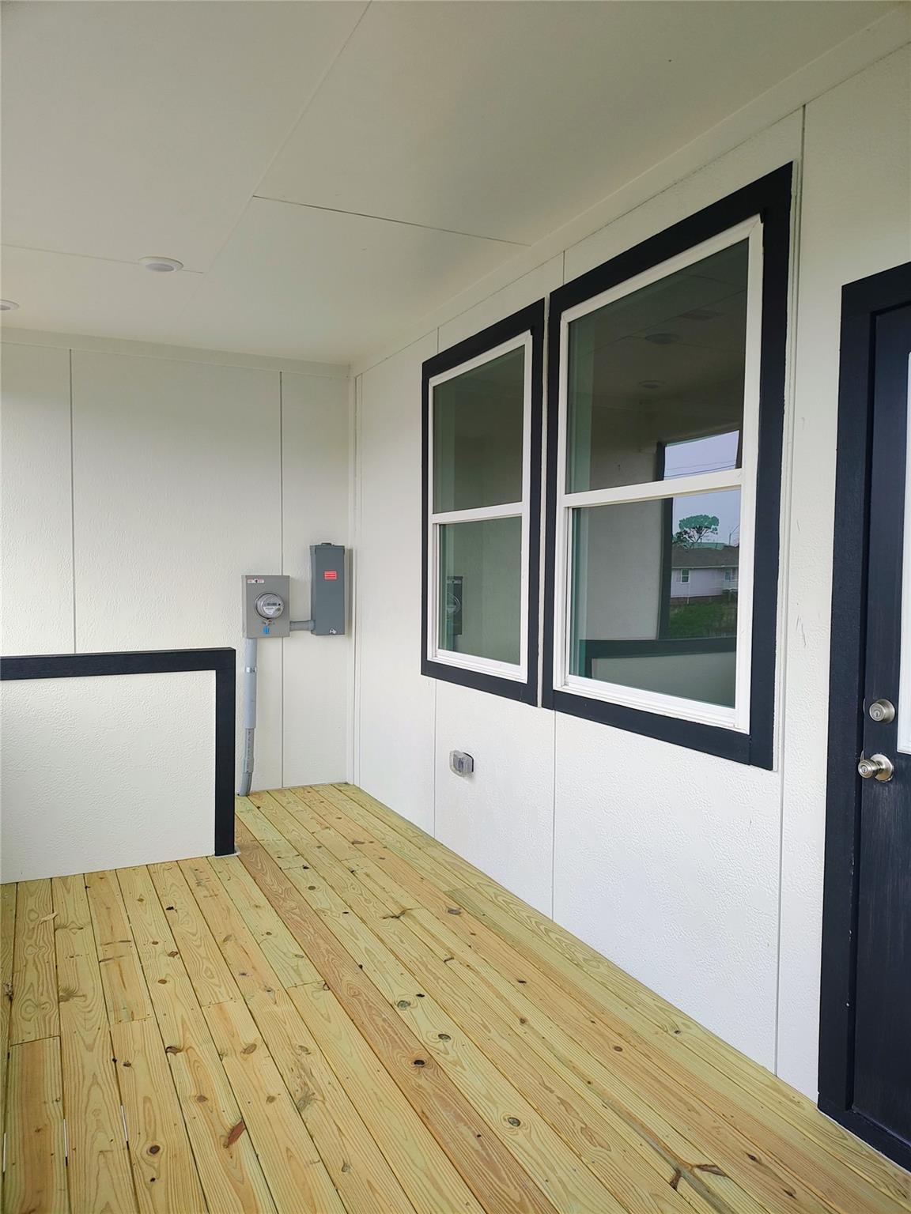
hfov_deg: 54.9
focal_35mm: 25
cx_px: 456
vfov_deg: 69.4
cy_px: 607
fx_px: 877
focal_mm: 4.71
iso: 135
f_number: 1.7
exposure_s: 1/120
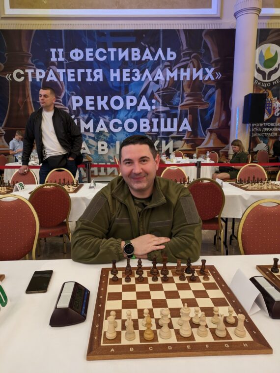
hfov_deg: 54.9
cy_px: 186
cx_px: 140
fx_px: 269
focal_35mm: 25
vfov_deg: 69.4
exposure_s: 1/100
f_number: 1.89
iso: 486
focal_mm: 5.43
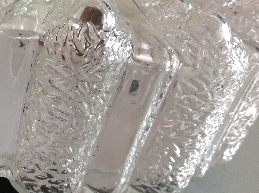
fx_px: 456
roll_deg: -14.5
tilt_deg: -29.7
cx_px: 37
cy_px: 80
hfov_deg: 30.6
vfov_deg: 23.9
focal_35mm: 61
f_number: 2.4
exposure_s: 1/15
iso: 100
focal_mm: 4.28
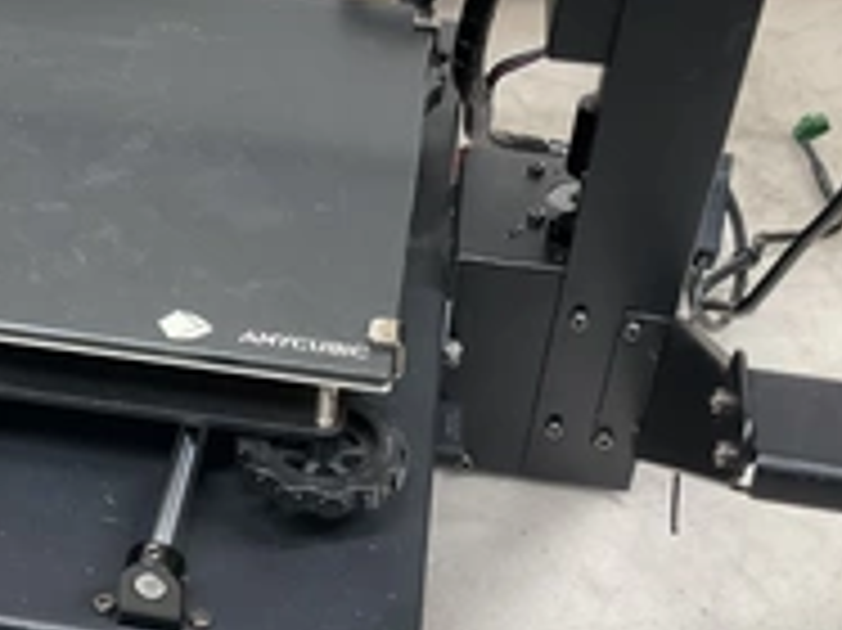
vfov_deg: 23.6
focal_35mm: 62
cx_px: 171
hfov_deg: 30.5
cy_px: 310
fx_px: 1507
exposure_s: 1/60
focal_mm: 3
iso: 64
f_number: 1.8
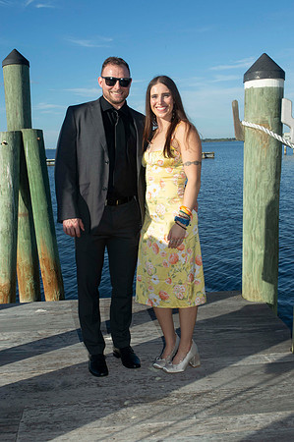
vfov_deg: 45.0
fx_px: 534
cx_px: 147
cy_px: 221
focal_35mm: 44
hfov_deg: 30.8
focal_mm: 29
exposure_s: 1/200
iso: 100
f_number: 10
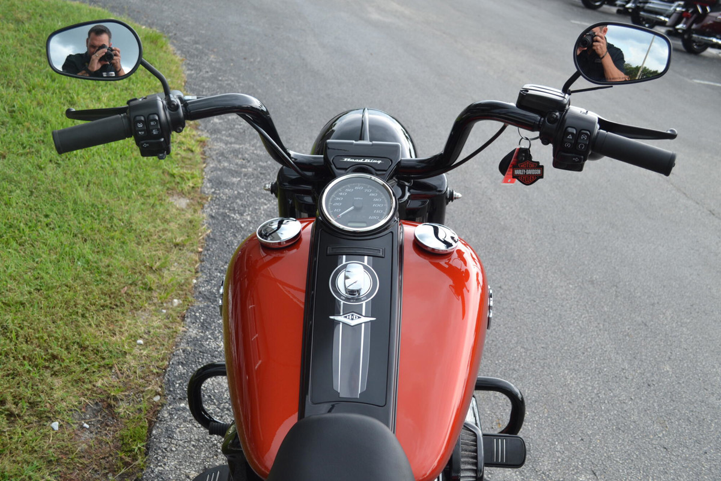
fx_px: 781
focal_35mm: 39
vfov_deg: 34.2
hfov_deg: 49.6
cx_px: 360
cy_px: 240
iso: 220
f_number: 5.6
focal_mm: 26
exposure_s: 1/125
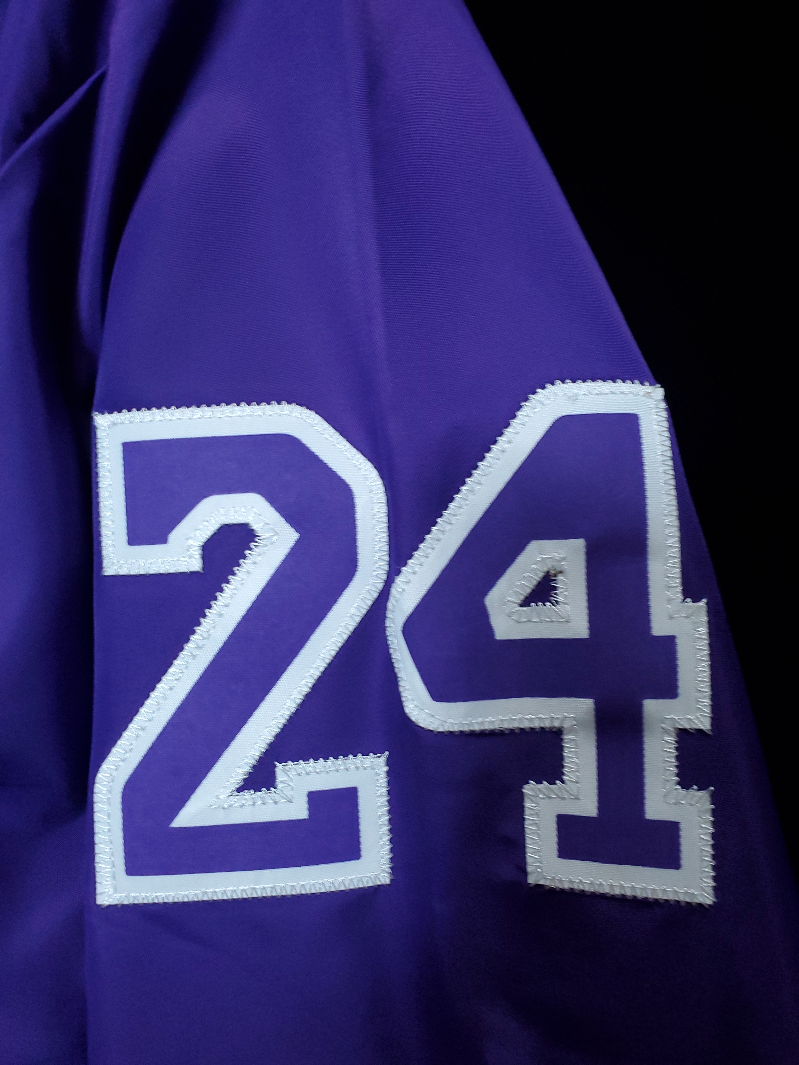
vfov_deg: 67.3
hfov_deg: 53.1
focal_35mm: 26
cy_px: 532
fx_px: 800
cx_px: 400
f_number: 2.4
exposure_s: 1/15
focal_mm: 4.3
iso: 200
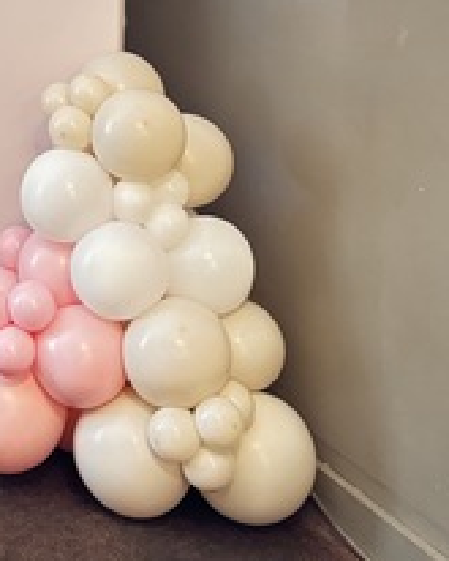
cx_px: -112
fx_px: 1228
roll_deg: -1.4
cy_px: -103
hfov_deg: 19.3
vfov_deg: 23.6
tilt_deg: -1.3
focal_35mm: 74
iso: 640
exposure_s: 1/30
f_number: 1.6
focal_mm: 5.96
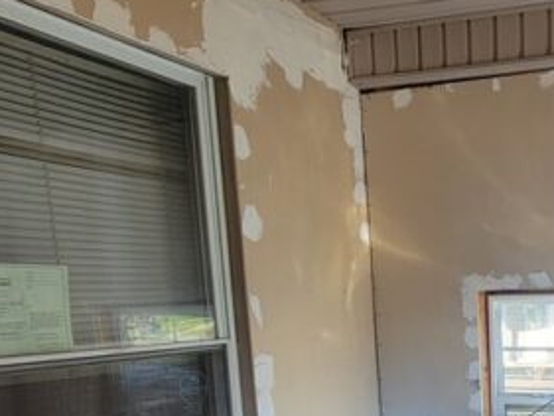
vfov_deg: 36.8
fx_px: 592
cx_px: 560
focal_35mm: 37
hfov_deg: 42.8
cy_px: 357
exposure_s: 1/60
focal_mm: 2.2
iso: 64
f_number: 2.2
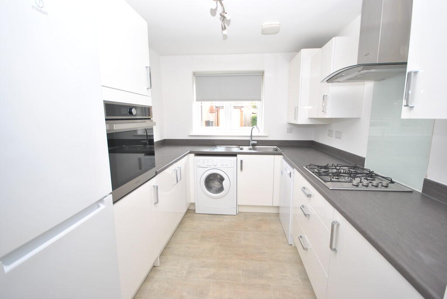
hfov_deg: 100.3
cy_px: 150
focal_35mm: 15
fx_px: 186
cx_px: 224
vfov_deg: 77.5
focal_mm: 10
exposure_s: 1/60
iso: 200
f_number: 4
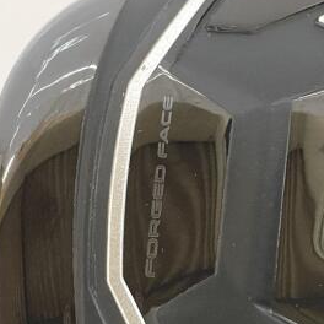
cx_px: 364
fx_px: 1768
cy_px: 326
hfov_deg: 10.3
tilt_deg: -62.5
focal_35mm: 167
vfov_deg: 10.4
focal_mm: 6
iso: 160
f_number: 2
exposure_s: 1/60
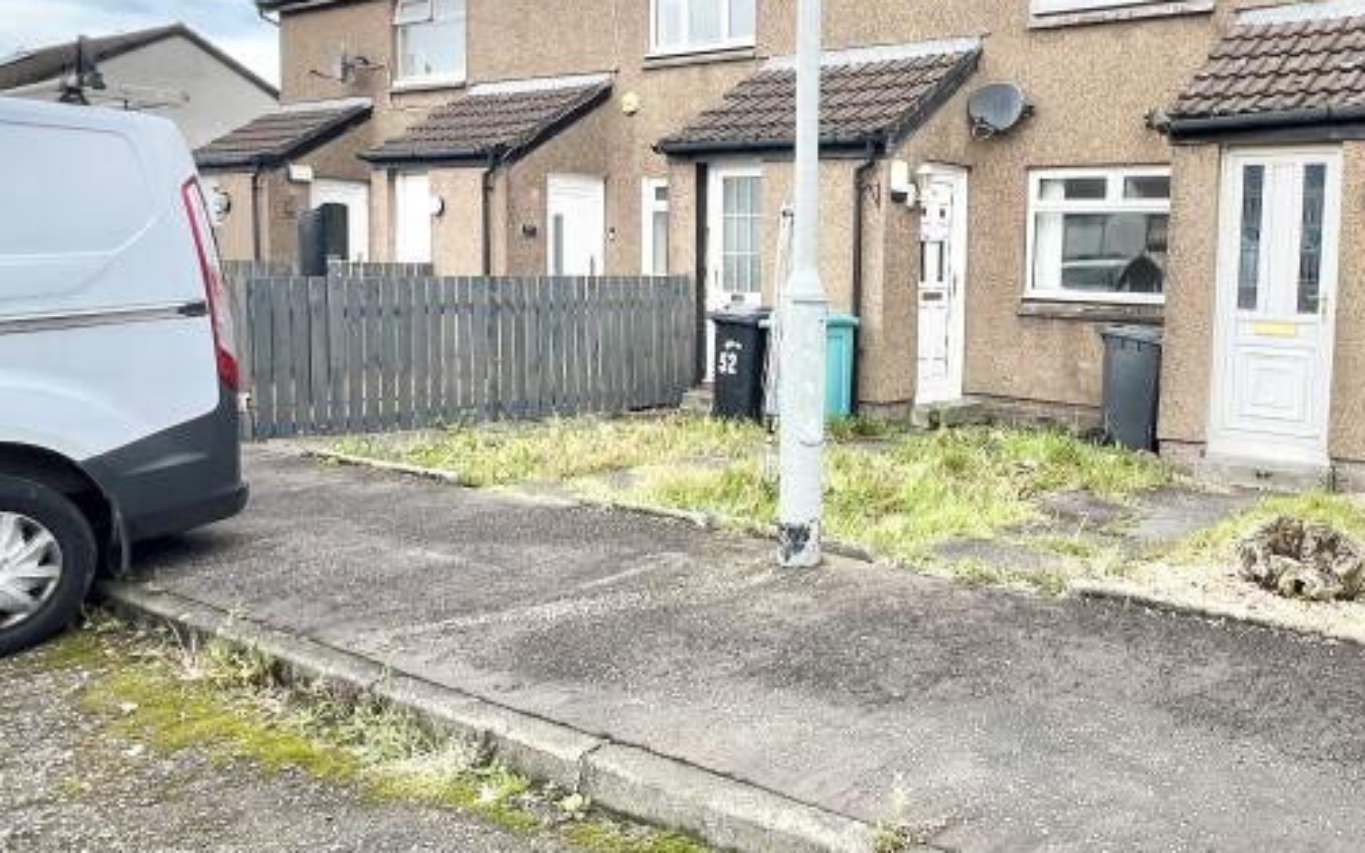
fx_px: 1042
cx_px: 991
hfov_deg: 63.3
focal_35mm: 28
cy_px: 357
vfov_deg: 44.4
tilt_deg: -4.1
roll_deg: -1.1
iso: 32
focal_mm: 1.57
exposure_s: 1/237
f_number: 1.8
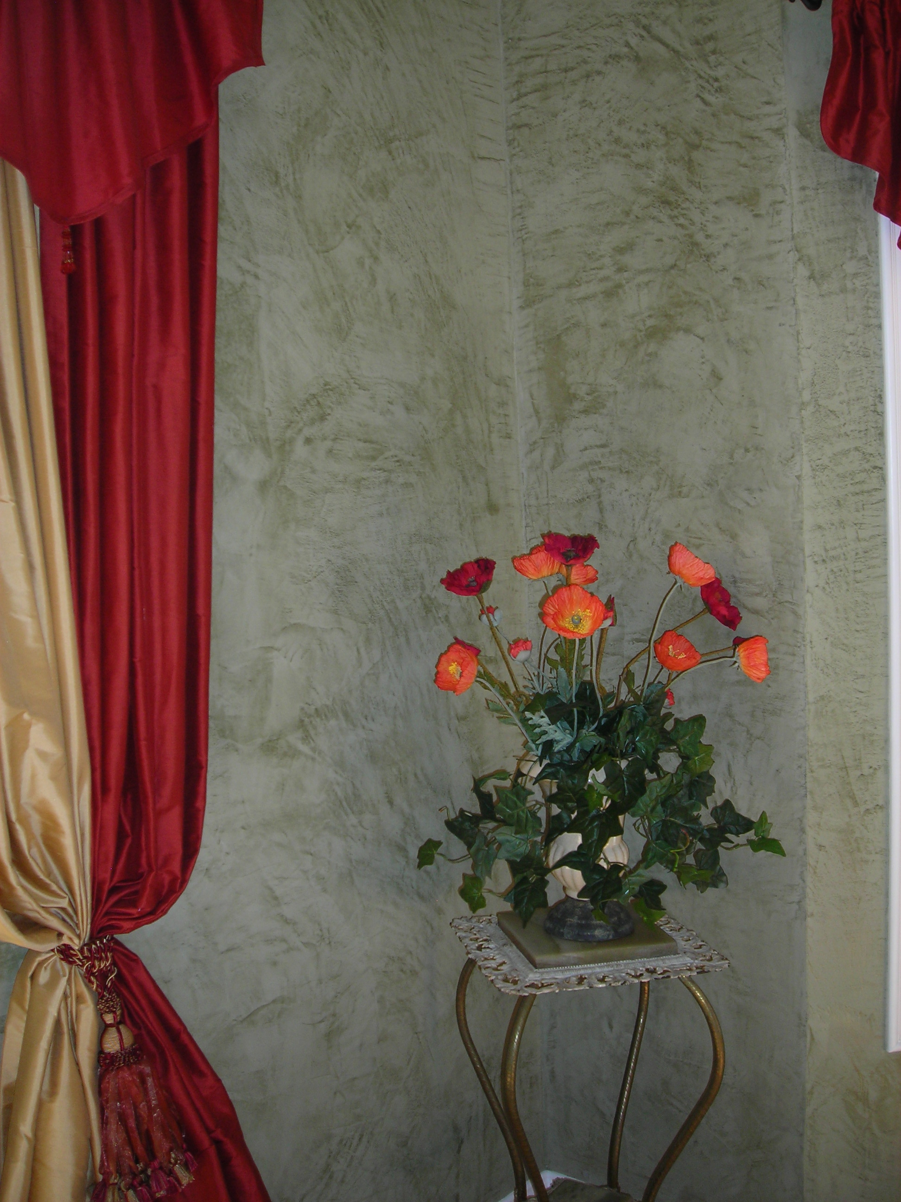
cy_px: 601
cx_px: 450
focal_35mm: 38
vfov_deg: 49.0
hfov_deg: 37.7
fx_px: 1319
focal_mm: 6.3
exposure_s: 1/60.1
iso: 68
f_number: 3.2
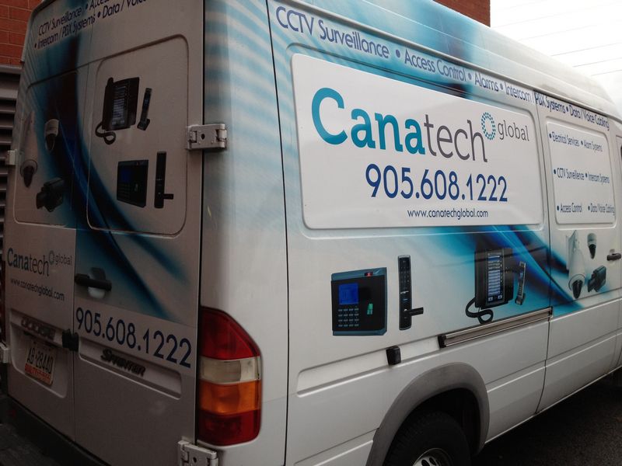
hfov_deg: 52.6
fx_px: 629
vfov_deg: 40.7
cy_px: 233
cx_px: 311
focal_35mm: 35
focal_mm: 4.28
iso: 50
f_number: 2.4
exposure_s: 1/163
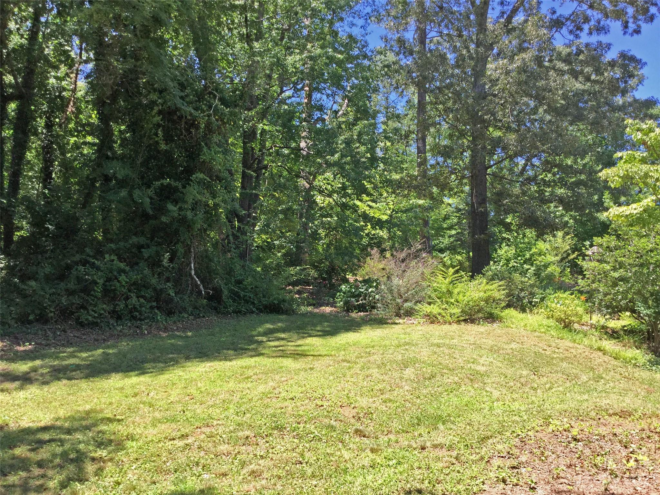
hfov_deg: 58.4
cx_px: 330
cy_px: 248
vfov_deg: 45.4
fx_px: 591
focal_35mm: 31
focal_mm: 3.3
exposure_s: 1/313
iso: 25
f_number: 2.4
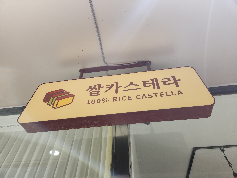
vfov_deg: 58.9
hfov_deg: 73.9
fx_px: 157
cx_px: 118
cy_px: 89
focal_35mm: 23
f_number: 1.8
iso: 20
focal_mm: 5.4
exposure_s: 1/353
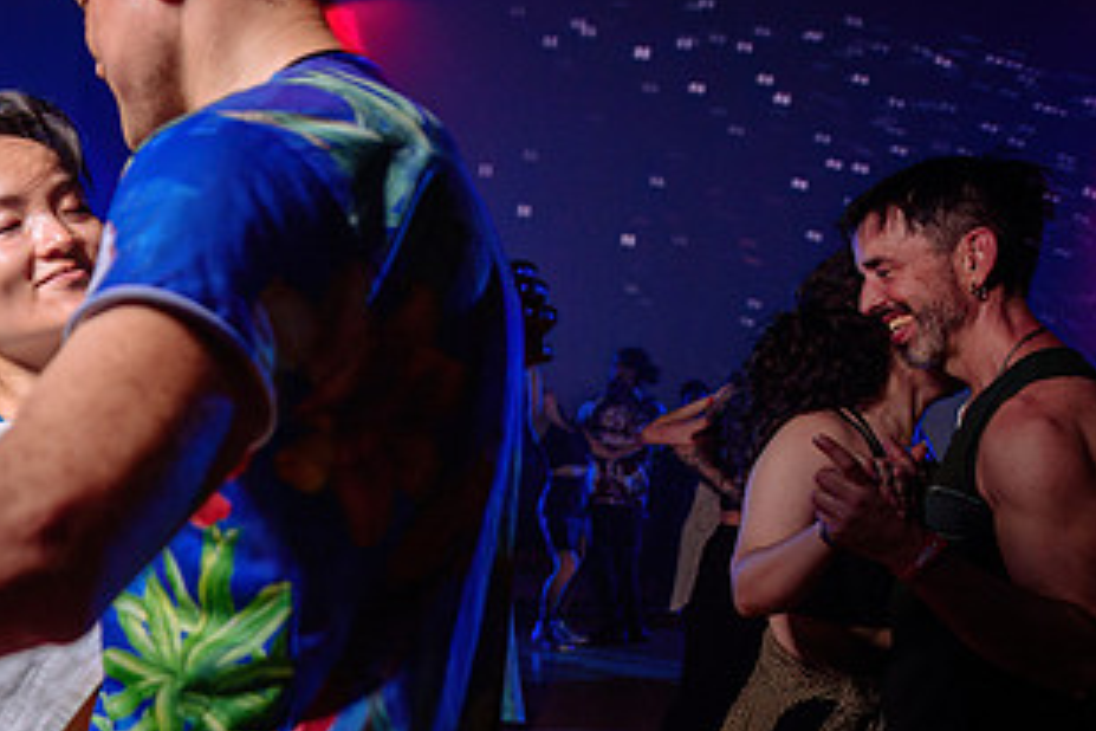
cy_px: 467
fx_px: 1370
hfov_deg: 40.7
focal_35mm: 45
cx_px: 138
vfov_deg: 29.7
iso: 800
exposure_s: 1/50
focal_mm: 24
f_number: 2.8
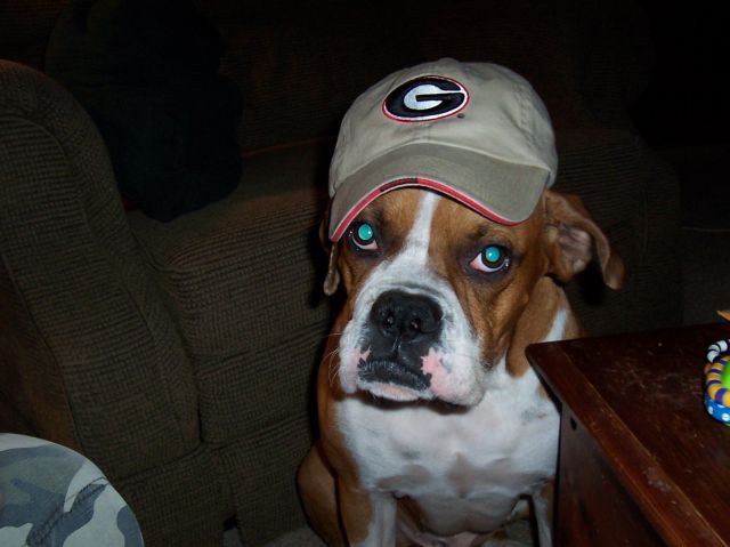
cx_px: 365
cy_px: 274
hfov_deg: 50.2
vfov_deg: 38.6
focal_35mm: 37
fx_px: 780
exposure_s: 1/60
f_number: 2.8
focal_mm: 5.6
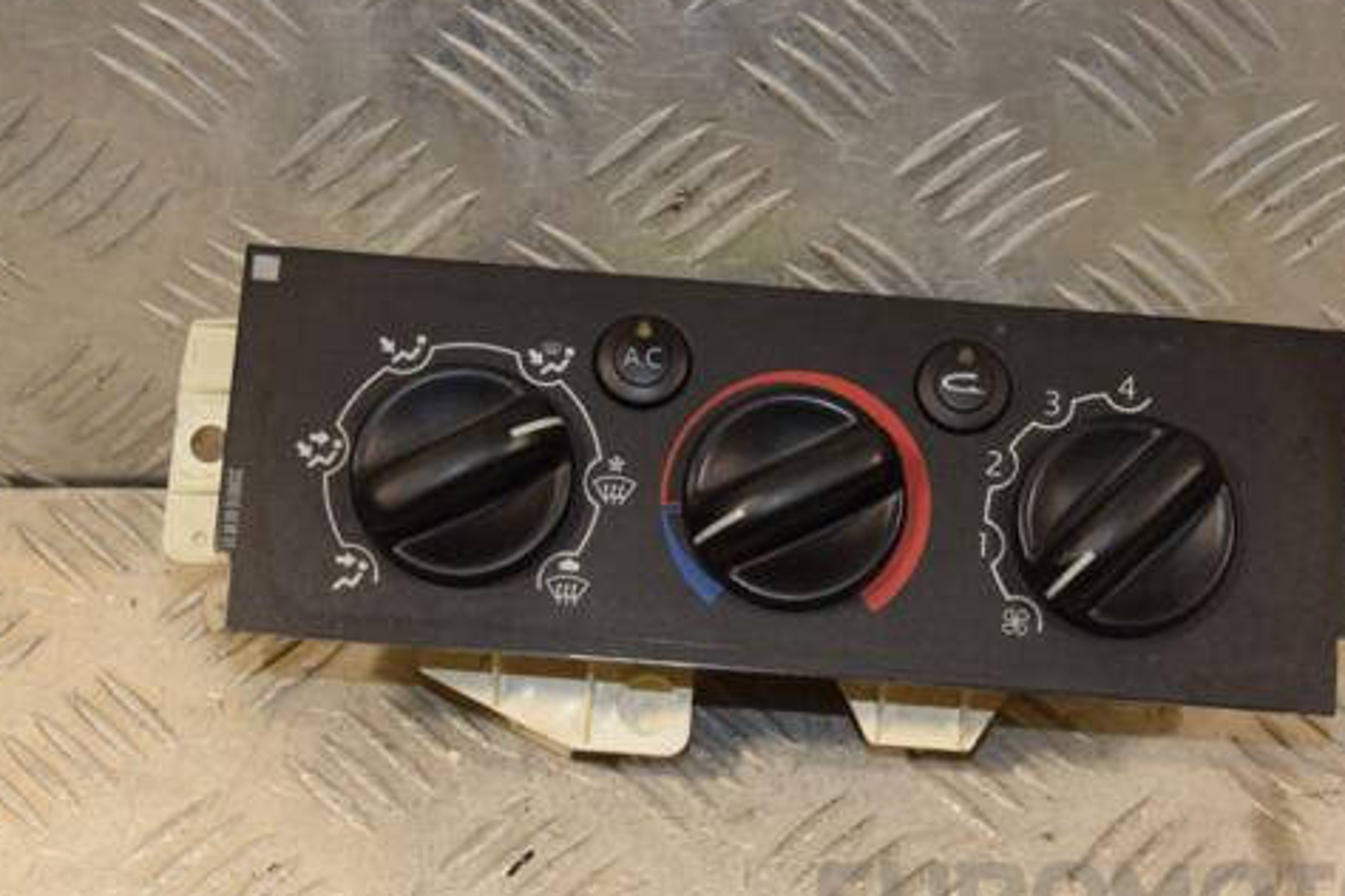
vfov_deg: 17.9
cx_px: 763
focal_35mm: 76
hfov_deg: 26.6
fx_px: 2839
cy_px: 527
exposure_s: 1/200
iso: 800
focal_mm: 40
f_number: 6.3
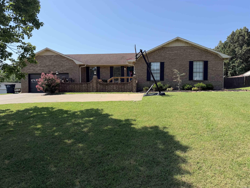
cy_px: 94
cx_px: 125
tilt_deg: -2.7
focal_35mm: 24
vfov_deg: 56.8
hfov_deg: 71.6
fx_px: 173
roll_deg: +2.3
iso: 80
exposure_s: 1/3953
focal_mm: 6.76
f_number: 1.78
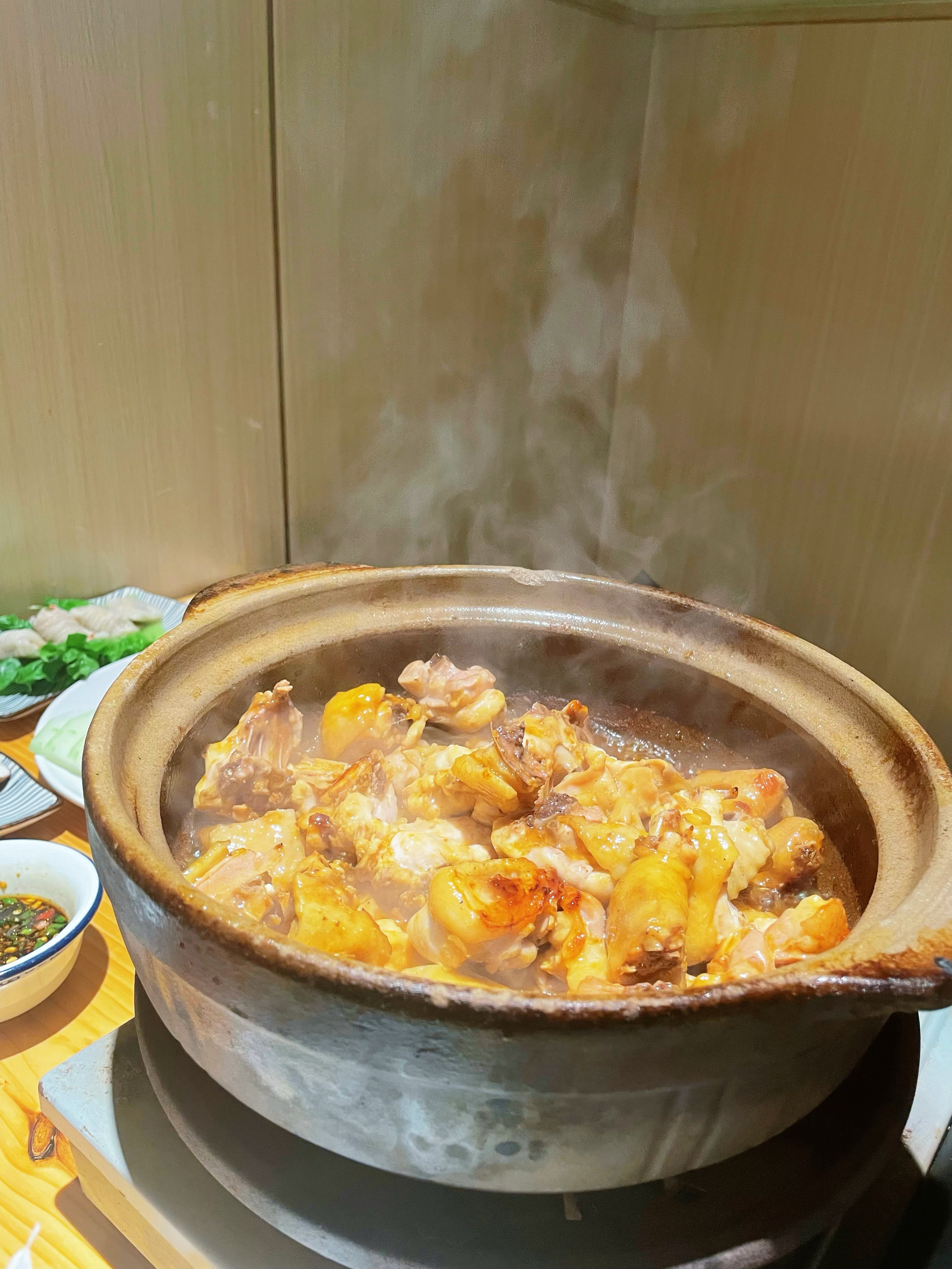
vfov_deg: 67.3
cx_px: 476
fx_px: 953
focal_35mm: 26
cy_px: 634
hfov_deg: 53.1
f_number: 1.5
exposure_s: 1/60
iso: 125
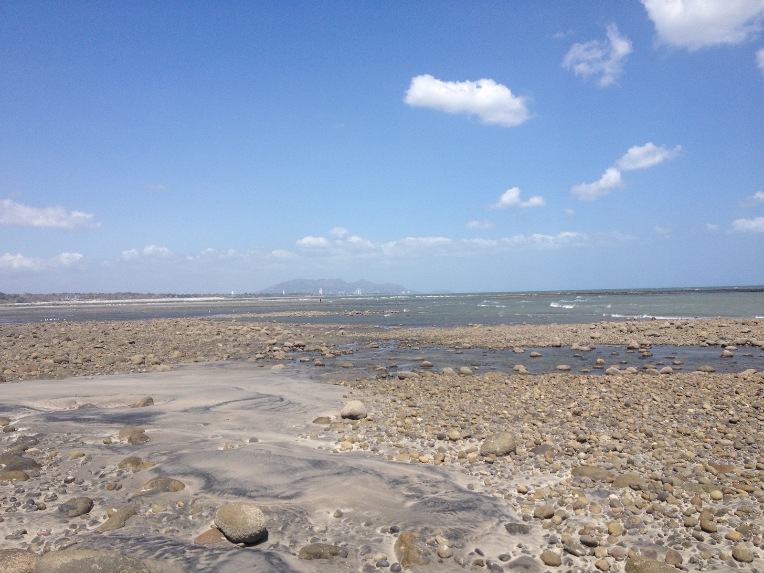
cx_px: 382
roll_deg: +2.2
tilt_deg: -0.5
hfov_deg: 52.6
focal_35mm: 35
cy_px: 286
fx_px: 772
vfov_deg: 40.7
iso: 50
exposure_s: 1/2513
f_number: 2.4
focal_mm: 4.28
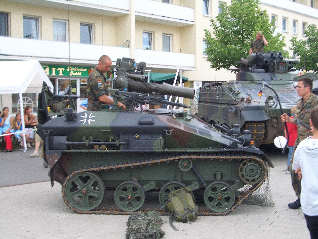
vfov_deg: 29.7
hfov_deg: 38.9
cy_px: 120
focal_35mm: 49
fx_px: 450
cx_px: 159
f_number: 3.1
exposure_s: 1/100
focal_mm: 8.2
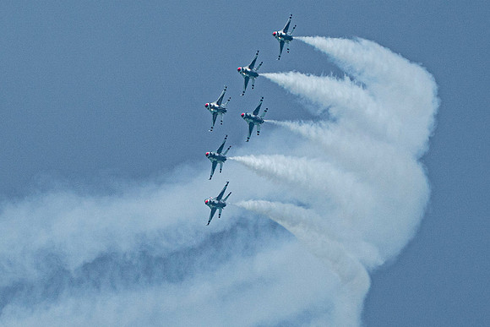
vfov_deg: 1.4
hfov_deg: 2.1
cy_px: 162
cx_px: 194
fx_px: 13677
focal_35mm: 1005
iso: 640
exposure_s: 1/2000
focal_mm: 400
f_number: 10
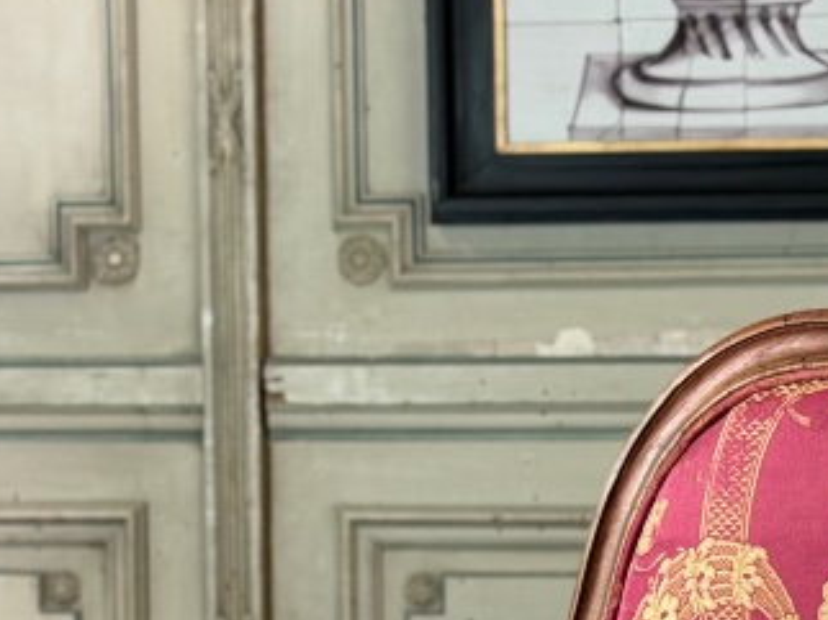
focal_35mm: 179
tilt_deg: -6.0
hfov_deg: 11.0
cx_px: 597
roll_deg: +0.5
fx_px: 4278
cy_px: 877
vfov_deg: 8.1
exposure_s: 1/50
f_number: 1.78
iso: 125
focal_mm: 6.76
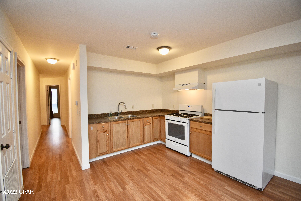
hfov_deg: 100.4
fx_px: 125
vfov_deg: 77.3
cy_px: 100
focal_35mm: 15
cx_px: 150
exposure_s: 1/125
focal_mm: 10
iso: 800
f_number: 4.5
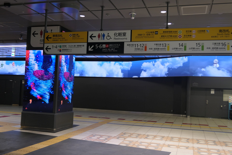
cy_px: 78
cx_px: 116
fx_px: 251
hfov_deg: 49.6
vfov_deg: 34.2
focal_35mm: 39
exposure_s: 1/80
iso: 250
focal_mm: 14.2
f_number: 2.8
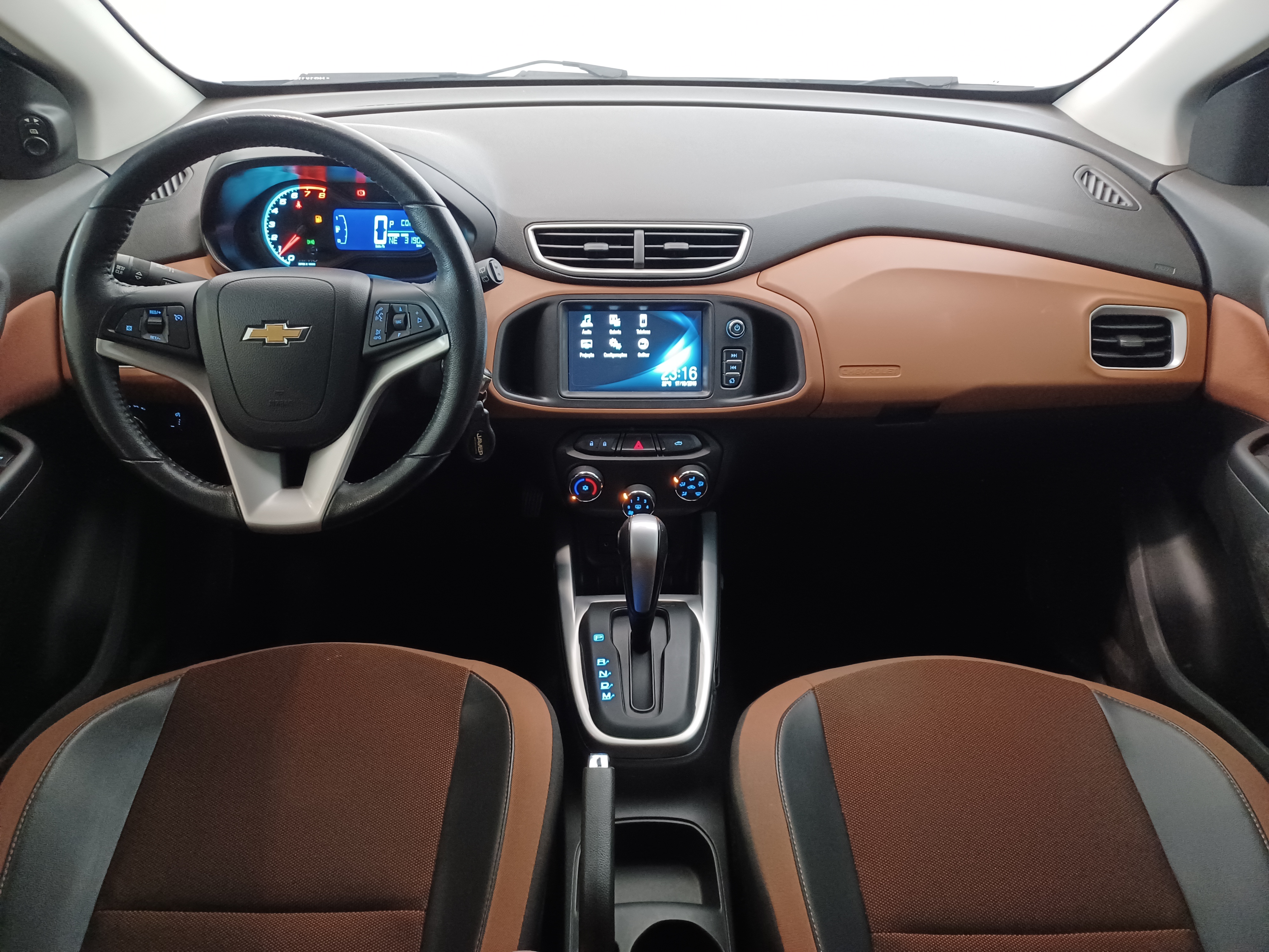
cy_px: 476
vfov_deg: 54.9
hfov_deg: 69.4
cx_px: 634
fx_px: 916
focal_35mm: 25
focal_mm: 4.6
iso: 800
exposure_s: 1/24
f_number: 1.8
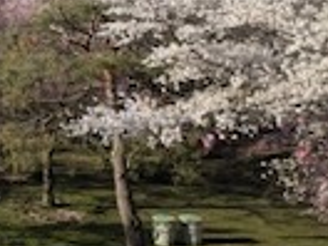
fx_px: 862
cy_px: -31
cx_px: -189
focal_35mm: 91
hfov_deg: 18.6
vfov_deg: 15.8
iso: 51
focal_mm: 5.43
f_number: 1.89
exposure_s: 1/1269
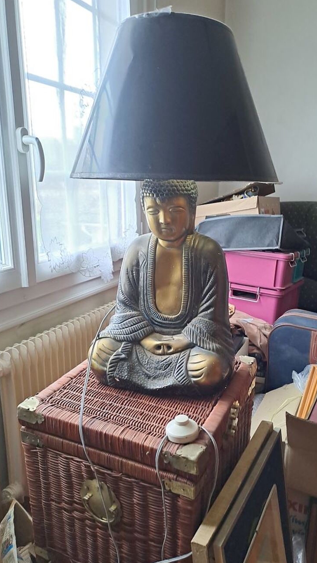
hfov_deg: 41.4
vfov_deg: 67.9
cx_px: 178
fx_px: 419
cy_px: 280
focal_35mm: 28
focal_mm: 4.65
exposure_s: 1/25
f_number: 1.8
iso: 400
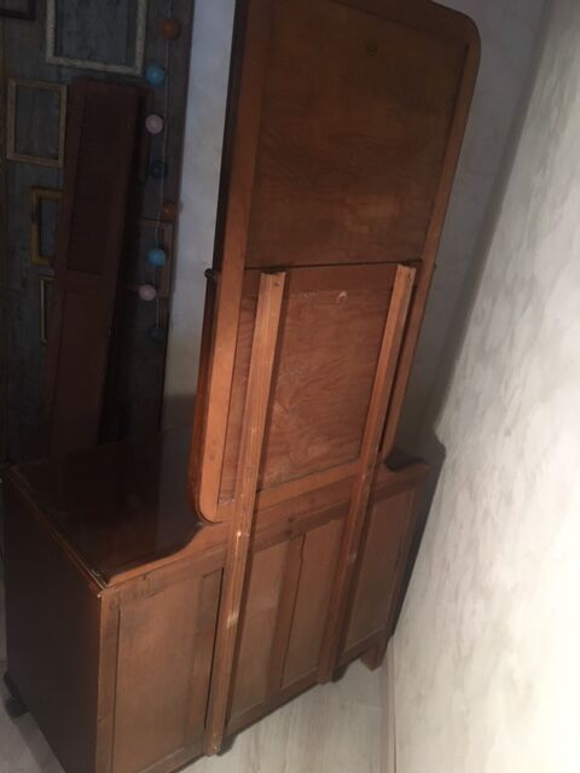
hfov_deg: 48.2
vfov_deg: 61.7
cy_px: 386
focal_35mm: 29
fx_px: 648
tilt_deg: -20.2
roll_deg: -7.2
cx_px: 290
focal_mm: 4.15
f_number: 2.2
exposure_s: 1/17
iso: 200
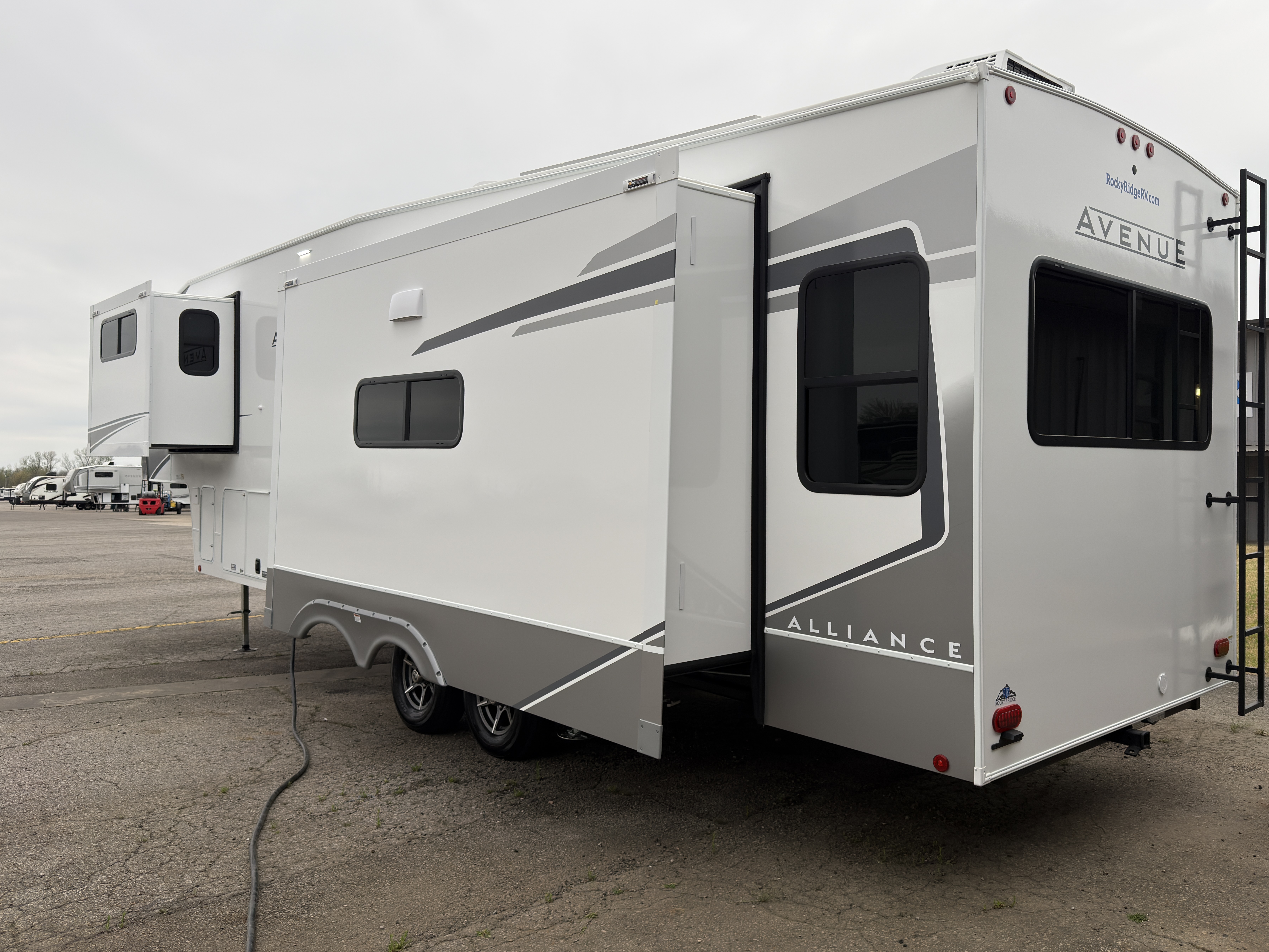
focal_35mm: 27
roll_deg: -0.3
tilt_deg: +2.6
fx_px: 990
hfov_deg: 65.2
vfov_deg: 51.3
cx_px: 684
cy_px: 460
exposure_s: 1/623
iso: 64
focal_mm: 6.76
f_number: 1.78
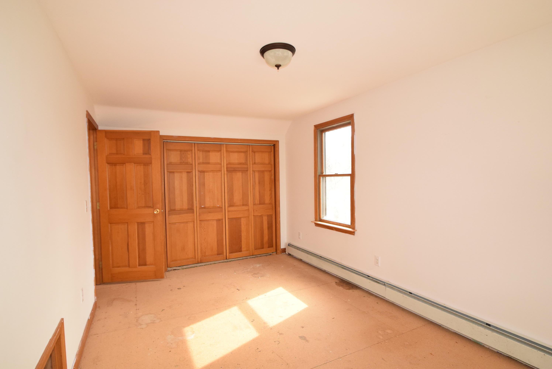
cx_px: 276
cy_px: 184
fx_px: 265
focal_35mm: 17
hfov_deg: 92.4
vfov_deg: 69.8
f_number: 8
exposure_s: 1/200
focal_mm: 11.5
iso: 2200
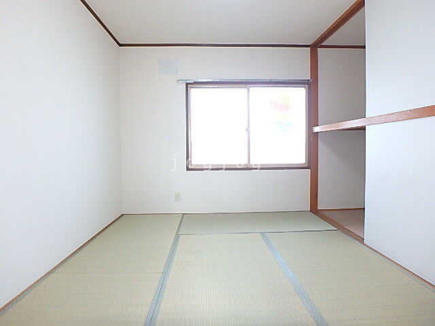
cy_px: 163
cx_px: 218
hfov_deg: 79.0
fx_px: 264
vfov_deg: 63.4
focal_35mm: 21
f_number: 3.5
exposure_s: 1/30
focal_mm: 3.7
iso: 320
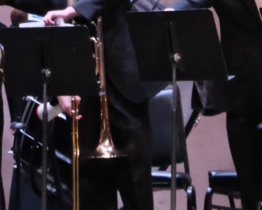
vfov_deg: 3.9
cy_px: -132
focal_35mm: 393
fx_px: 3047
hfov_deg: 4.9
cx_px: -58
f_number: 4
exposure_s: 1/110
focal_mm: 55
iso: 6400
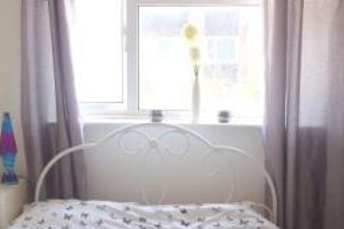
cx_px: 161
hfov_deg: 33.9
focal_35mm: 59
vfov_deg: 22.7
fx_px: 563
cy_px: 183
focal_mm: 4.1
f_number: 3.3
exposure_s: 1/60
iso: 100
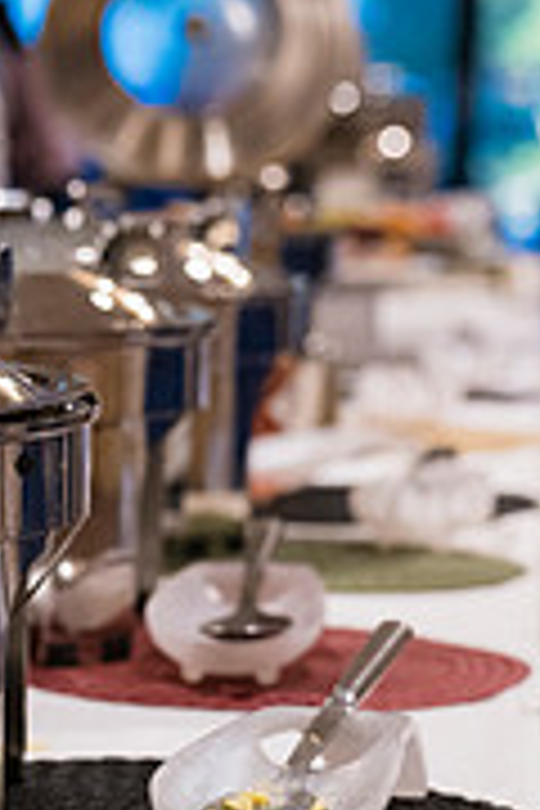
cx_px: -117
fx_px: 3150
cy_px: 612
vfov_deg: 14.6
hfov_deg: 9.7
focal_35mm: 140
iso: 2800
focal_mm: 56
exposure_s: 1/250
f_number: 3.2
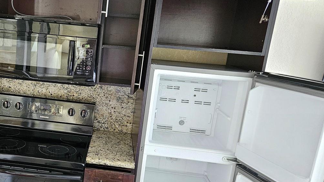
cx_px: 77
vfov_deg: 29.6
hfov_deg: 48.3
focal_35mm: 40
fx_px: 344
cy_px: 114
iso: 1000
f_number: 1.8
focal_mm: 5.4
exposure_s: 1/120
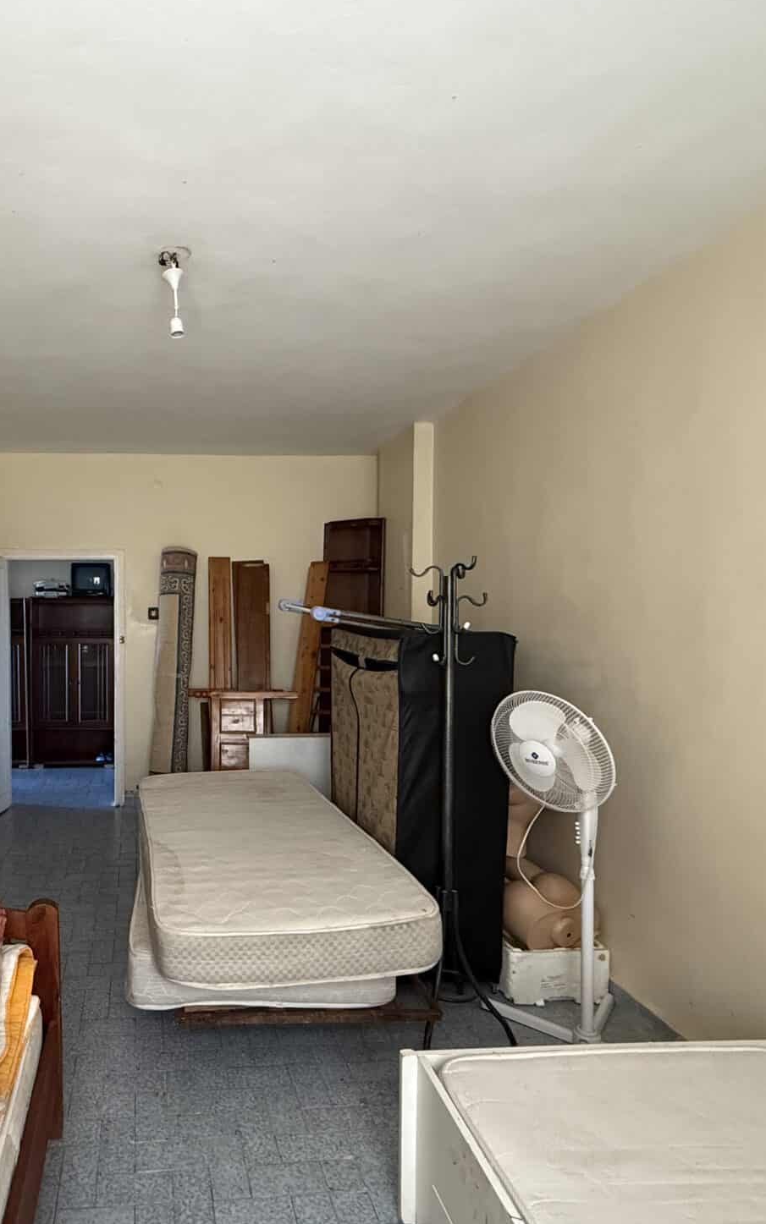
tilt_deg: -1.7
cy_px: 637
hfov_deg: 54.1
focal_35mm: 21
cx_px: 174
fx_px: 701
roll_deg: +0.1
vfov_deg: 82.2
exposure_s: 1/60
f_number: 2.2
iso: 800
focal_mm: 2.22
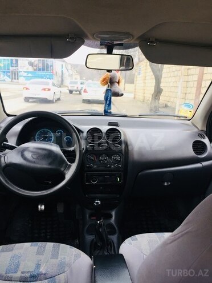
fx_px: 237
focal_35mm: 29
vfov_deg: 61.7
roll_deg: -2.1
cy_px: 142
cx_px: 106
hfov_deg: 48.2
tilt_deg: -13.4
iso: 32
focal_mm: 4.15
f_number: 2.2
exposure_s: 1/100
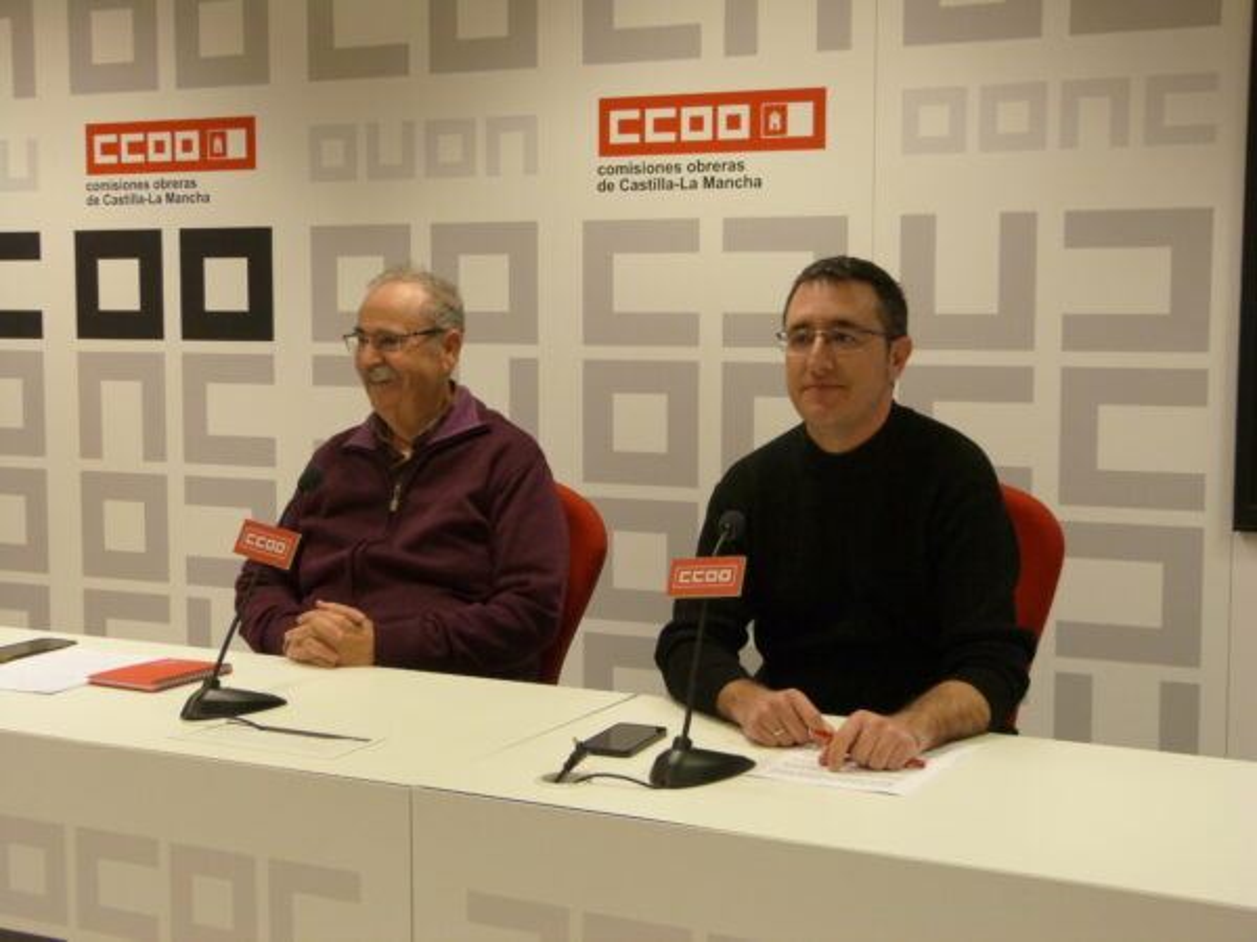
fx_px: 1779
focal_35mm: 49
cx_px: 628
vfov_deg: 29.7
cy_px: 471
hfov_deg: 38.9
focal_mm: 8.7
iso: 250
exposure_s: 1/125
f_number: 3.2
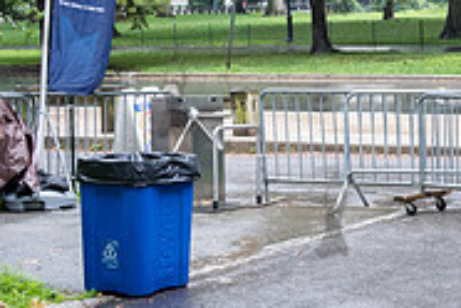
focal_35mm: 97
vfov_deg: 14.1
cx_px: 652
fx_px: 1242
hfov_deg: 19.0
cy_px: 93
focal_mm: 31
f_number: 4.5
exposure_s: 1/320
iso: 2000
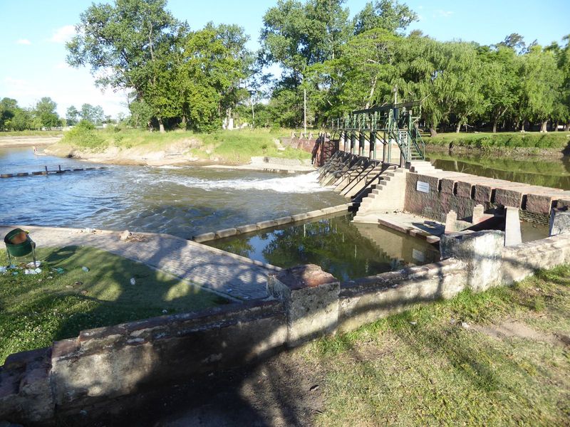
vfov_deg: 54.9
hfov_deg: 69.4
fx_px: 412
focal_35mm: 25
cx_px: 285
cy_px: 214
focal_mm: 4.3
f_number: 3.3
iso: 80
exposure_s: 1/320
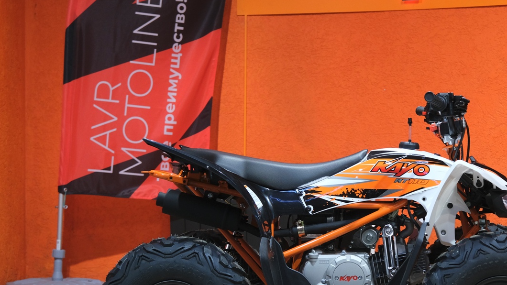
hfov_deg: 21.7
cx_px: 359
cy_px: 170
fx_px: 1317
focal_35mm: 98
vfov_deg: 12.3
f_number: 4
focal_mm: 41.1
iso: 1250
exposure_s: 1/100
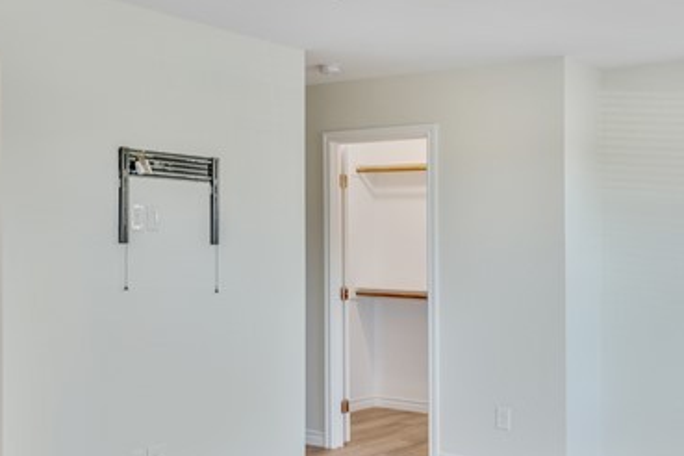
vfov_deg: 27.0
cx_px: 239
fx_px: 950
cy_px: 252
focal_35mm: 50
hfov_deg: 39.2
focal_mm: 17
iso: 250
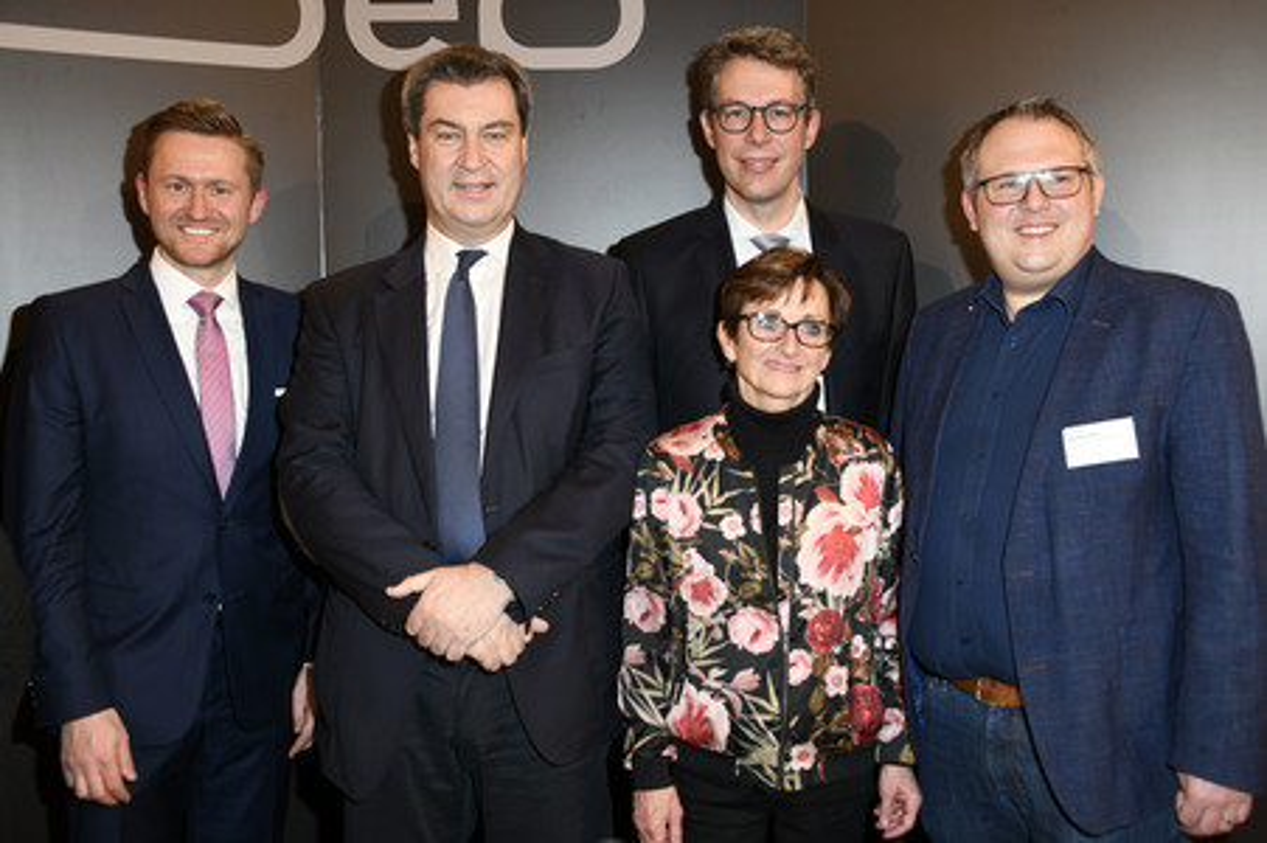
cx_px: 634
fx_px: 1231
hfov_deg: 54.5
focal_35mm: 35
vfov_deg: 37.8
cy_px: 422
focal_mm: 35
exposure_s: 1/100
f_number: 6.3
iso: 800
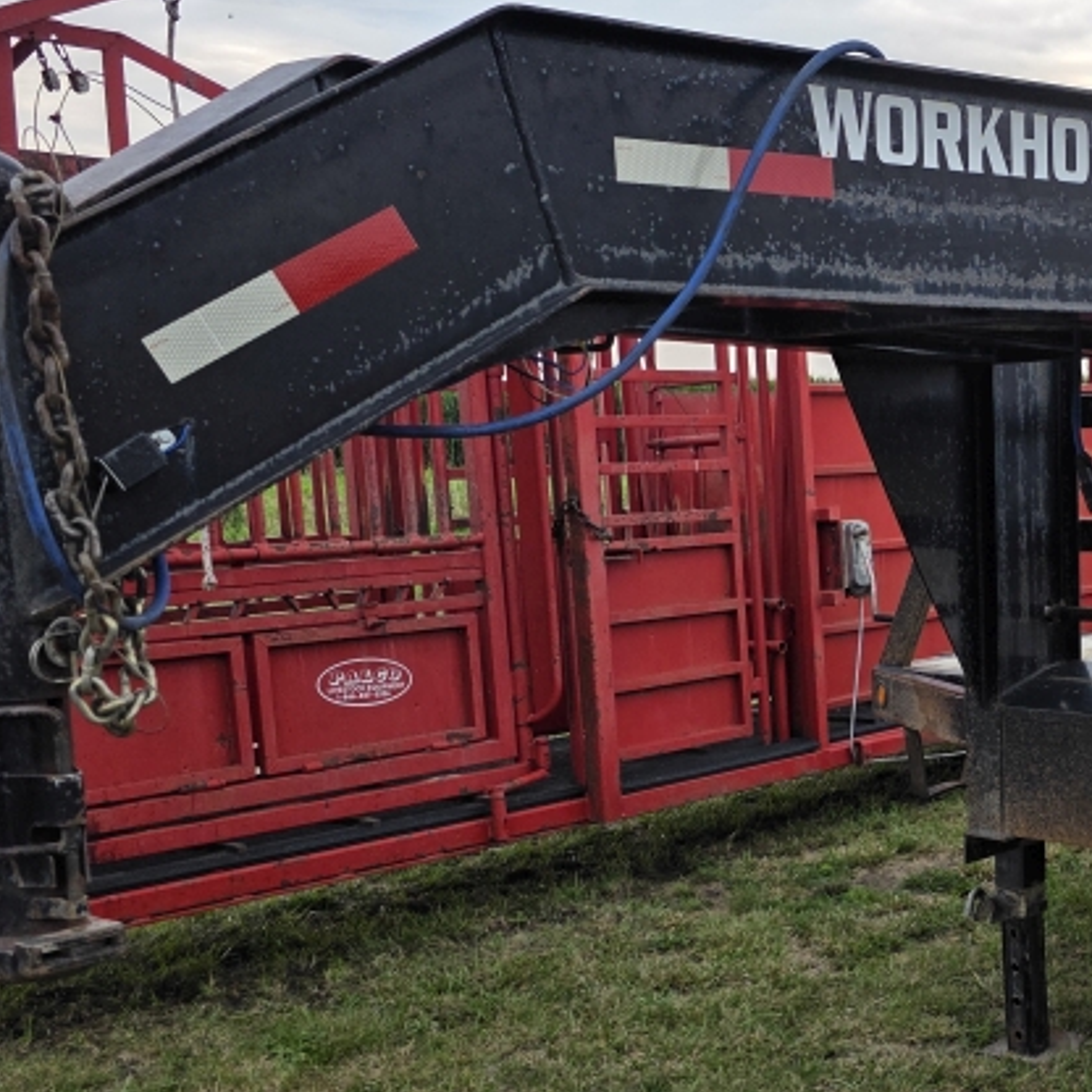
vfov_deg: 33.8
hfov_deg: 31.7
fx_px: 1785
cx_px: 1068
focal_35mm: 50
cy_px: 696
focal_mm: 6.3
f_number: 1.7
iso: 40
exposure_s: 1/359
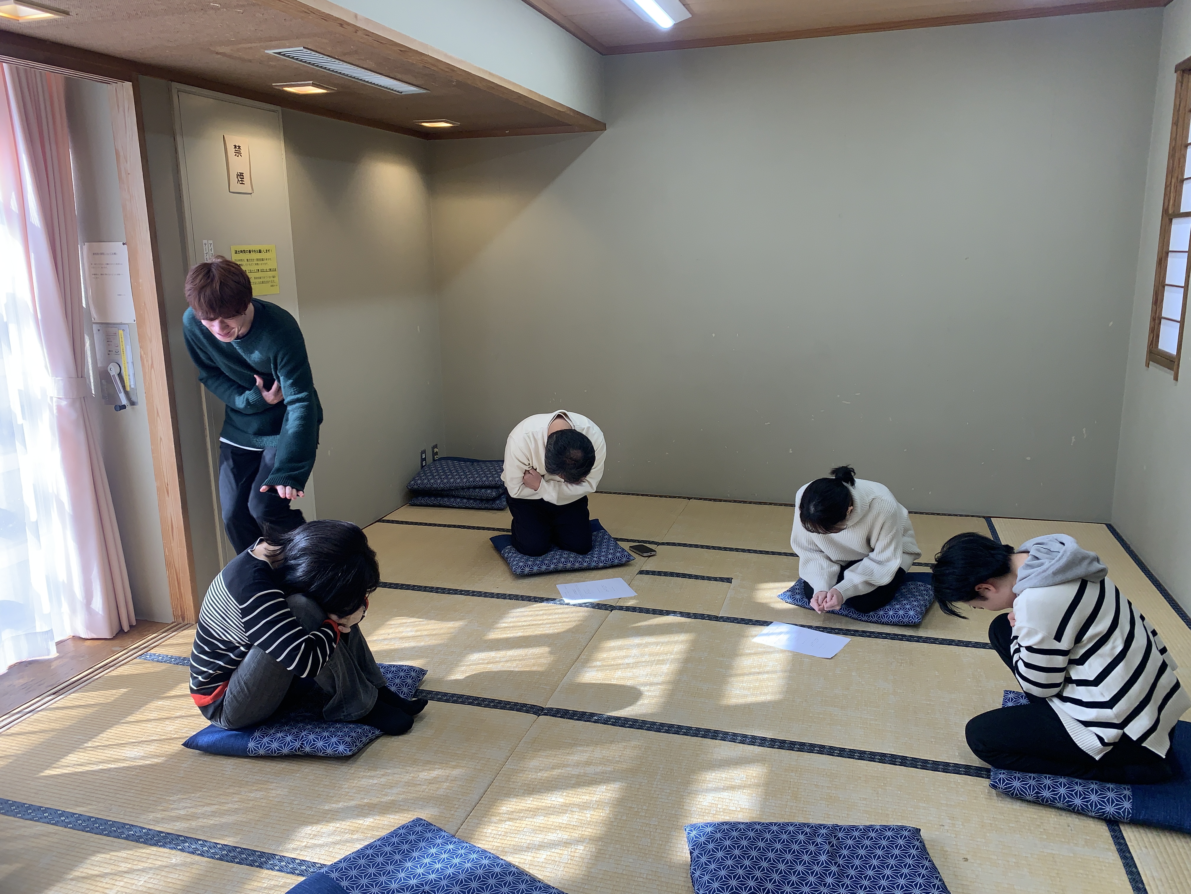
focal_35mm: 26
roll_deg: +0.6
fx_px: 895
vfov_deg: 53.1
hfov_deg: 67.3
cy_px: 447
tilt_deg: -12.5
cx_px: 596
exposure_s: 1/121
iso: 50
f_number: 1.8
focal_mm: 4.25
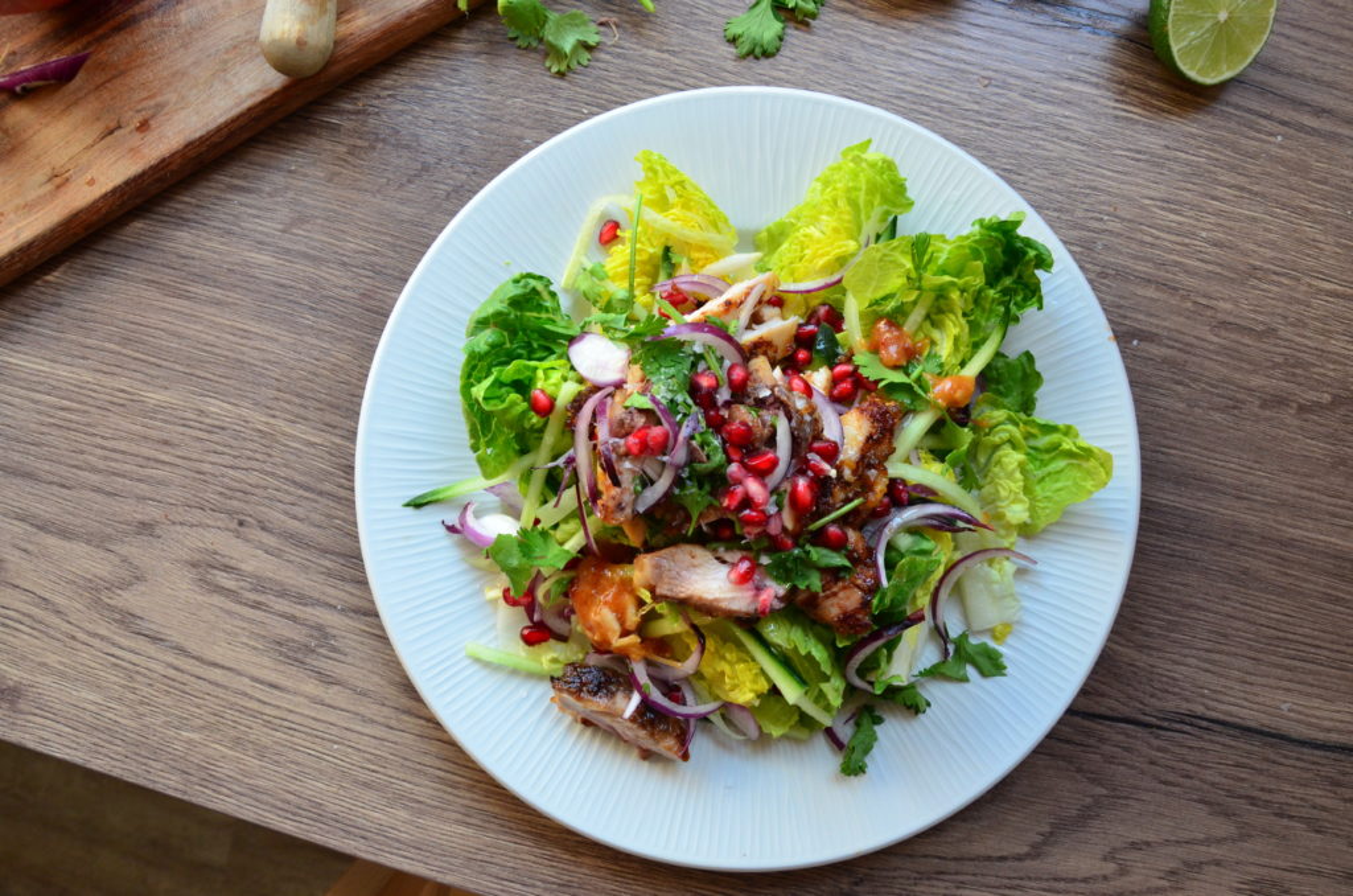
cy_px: 448
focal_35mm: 27
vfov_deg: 47.7
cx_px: 676
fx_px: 1013
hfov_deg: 67.5
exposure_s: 1/60
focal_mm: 18
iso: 1000
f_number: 8
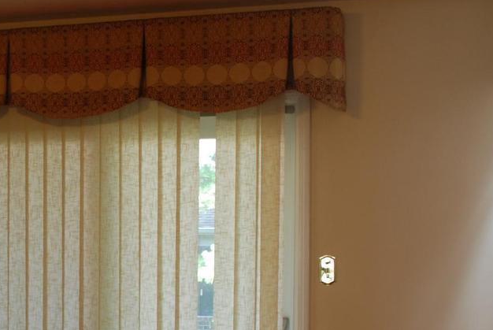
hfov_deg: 28.1
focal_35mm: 69
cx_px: 51
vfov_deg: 19.4
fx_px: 946
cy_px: 309
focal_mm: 20
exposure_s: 1/40
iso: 200
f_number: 3.8
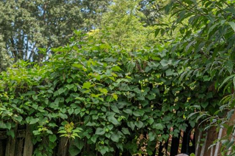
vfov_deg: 15.4
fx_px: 561
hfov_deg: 23.4
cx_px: 62
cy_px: 181
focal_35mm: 86
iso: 320
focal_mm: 24
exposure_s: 1/1000
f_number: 7.1
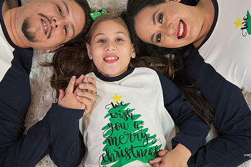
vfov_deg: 17.9
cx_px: 121
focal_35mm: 76
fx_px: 530
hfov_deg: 26.6
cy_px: 56
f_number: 4.5
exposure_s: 1/100
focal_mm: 48
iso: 1000
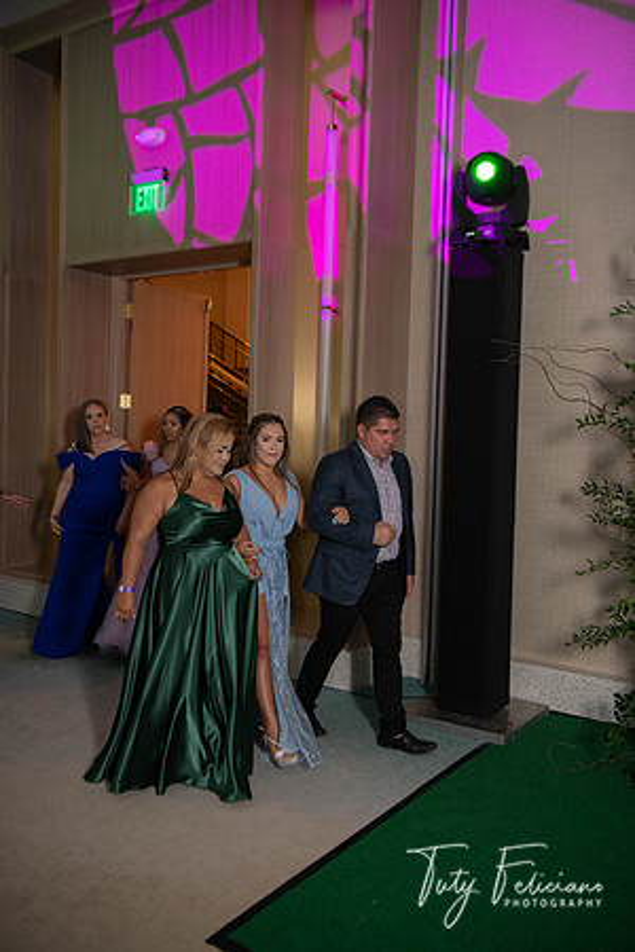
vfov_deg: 55.8
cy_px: 476
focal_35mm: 34
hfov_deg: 38.9
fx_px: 900
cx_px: 318
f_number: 3.5
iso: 500
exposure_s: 1/80
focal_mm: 34
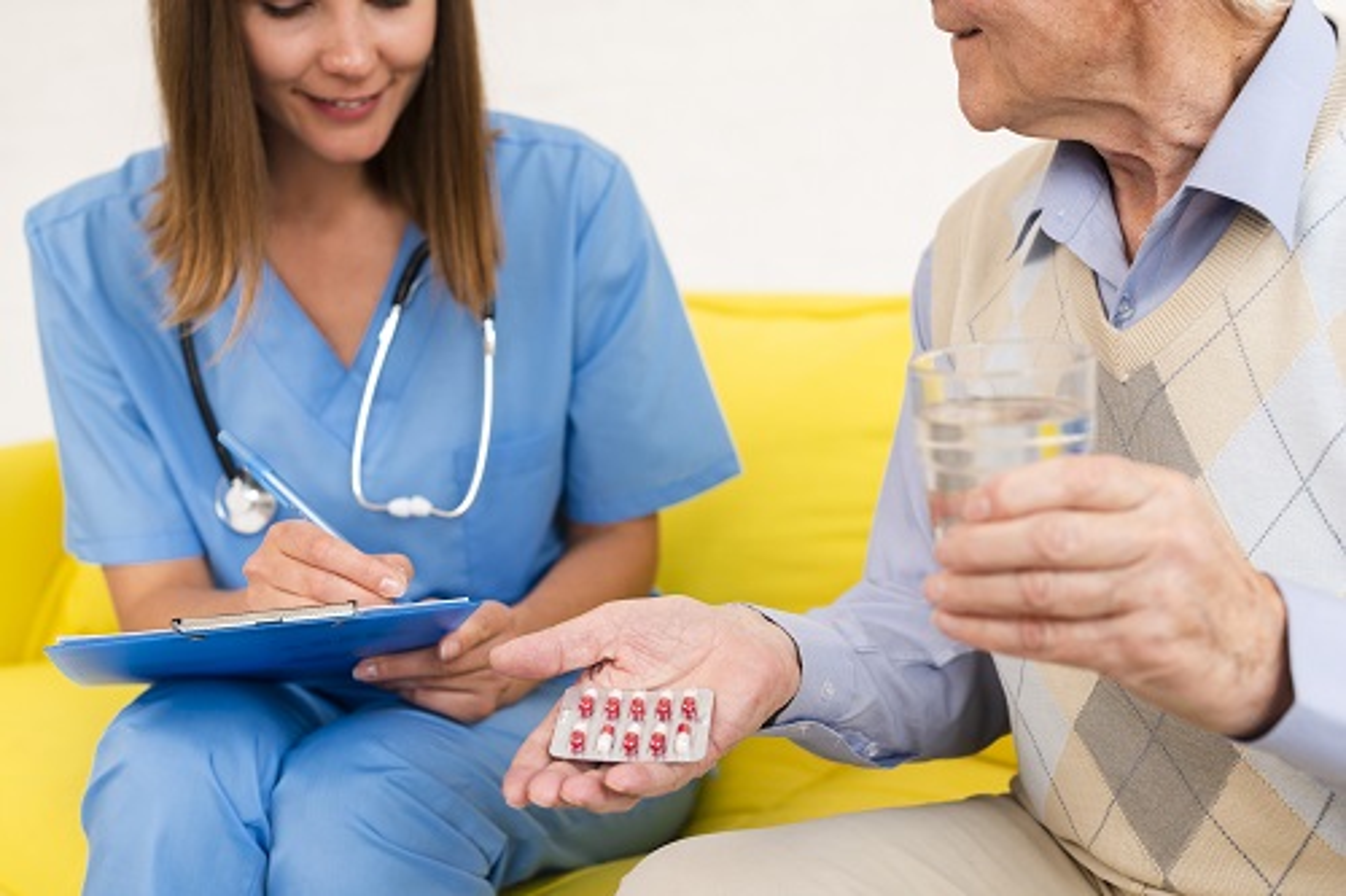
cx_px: 673
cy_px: 448
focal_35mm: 50
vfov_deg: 27.0
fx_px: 1869
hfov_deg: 39.6
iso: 250
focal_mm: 50
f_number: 3.5
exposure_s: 1/160
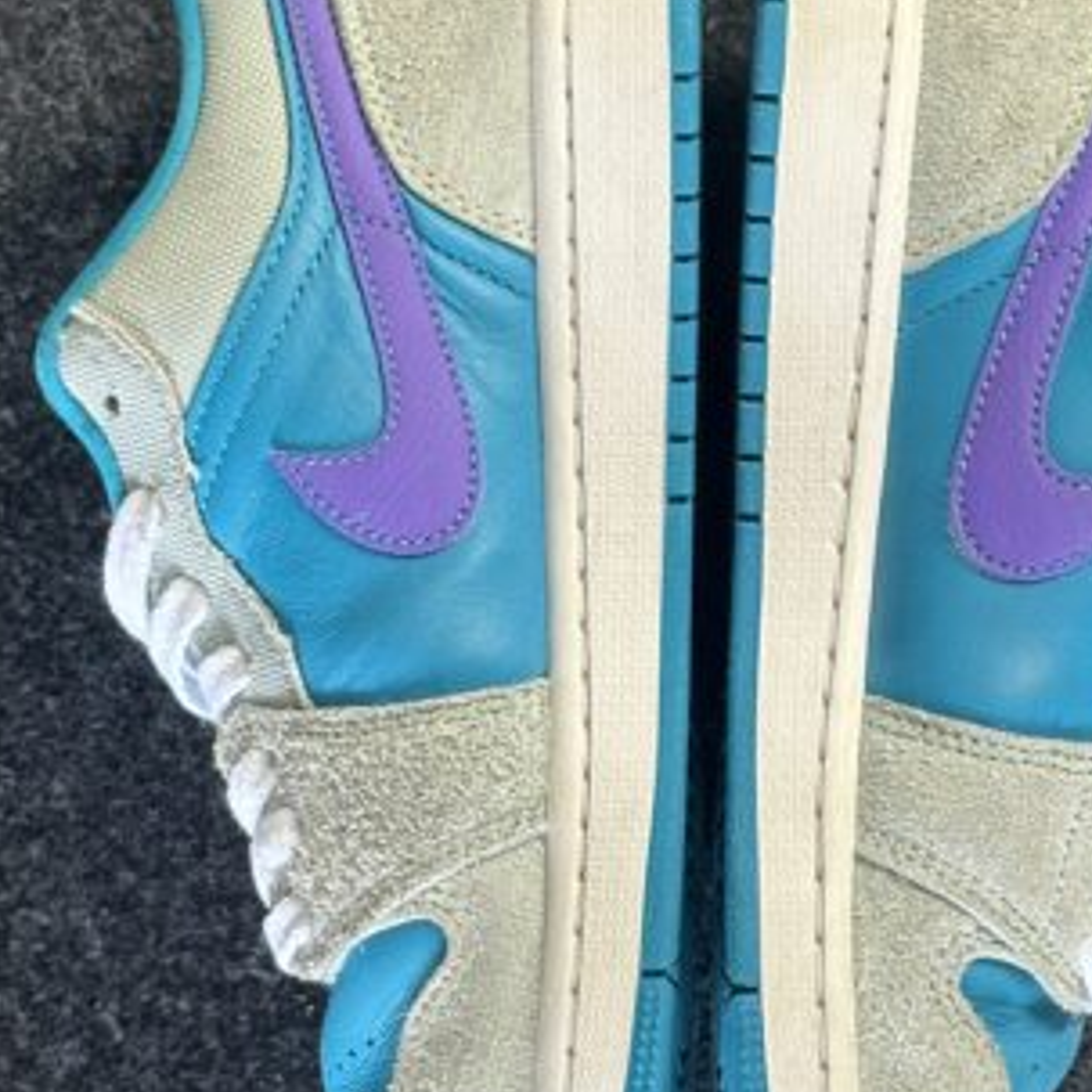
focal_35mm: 112
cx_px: 703
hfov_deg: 15.5
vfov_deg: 15.6
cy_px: 611
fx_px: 3997
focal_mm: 6.86
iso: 200
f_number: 1.78
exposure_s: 1/50
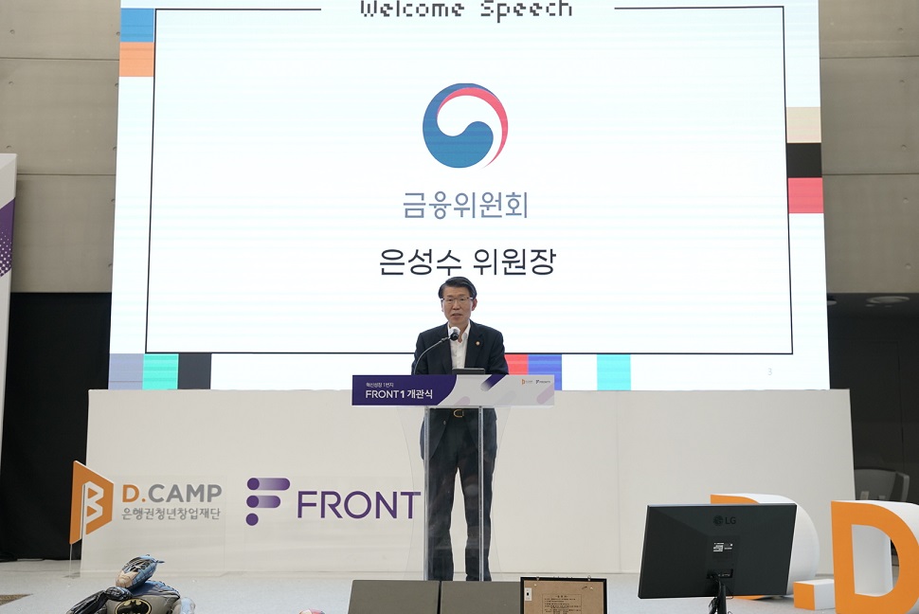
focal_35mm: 45
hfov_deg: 43.6
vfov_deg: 29.9
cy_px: 307
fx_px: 1149
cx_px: 460
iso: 1600
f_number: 3.5
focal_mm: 45
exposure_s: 1/250
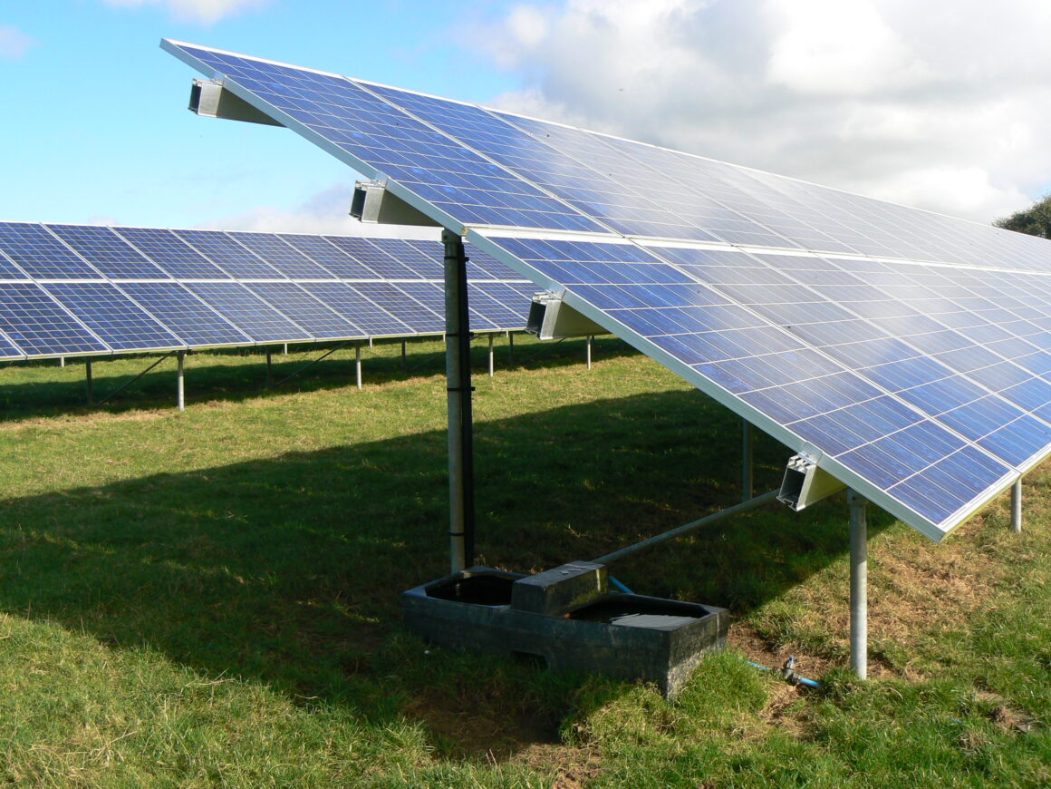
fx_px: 1093
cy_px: 394
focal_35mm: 36
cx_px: 526
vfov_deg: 39.7
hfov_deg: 51.4
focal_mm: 6
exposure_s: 1/400
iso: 80
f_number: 5.6
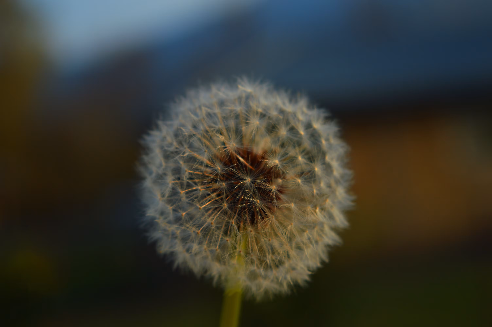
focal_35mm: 82
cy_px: 164
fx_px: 1126
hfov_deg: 24.6
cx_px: 246
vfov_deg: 16.5
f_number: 5.6
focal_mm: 55
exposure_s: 1/320
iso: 100
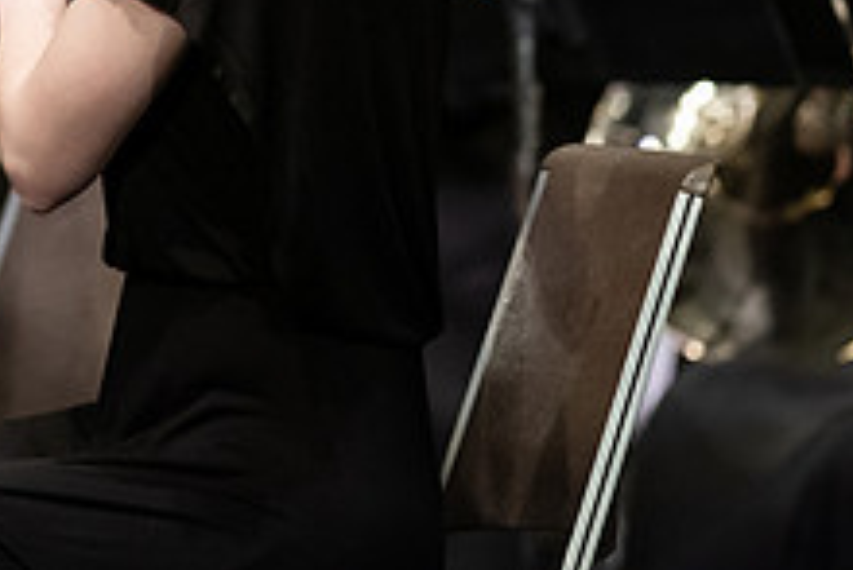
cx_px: 105
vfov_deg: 1.7
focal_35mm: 791
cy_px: -173
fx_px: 18754
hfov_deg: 2.6
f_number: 3.2
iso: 3200
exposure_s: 1/250
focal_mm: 300
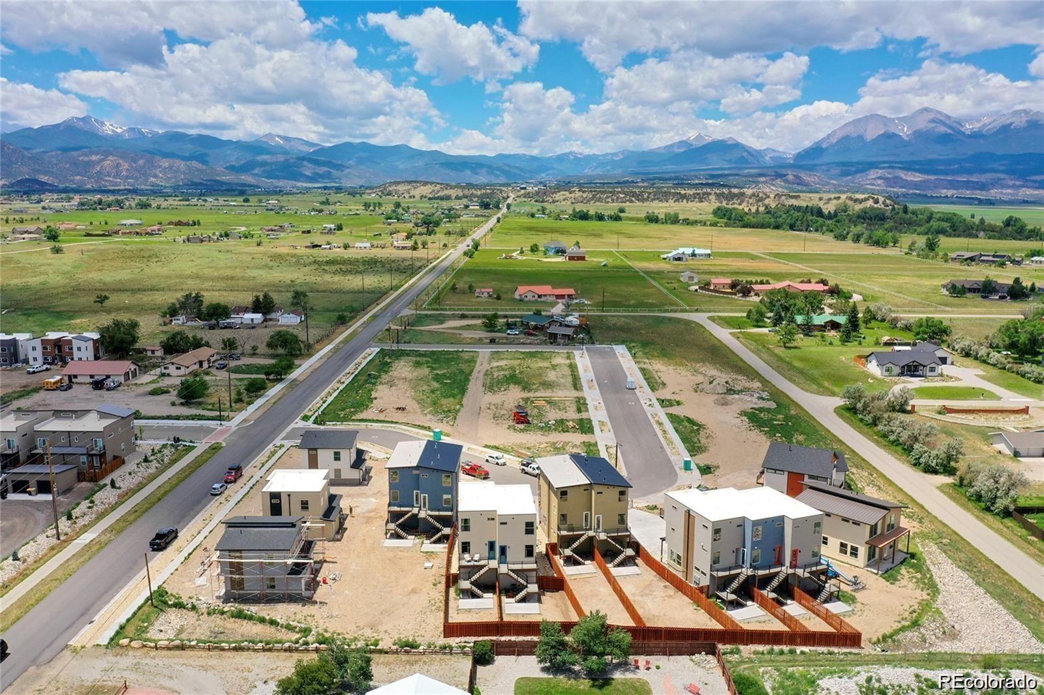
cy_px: 348
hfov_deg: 65.5
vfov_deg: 46.4
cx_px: 522
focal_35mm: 28
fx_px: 812
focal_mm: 10.26
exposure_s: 1/500
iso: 100
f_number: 6.3
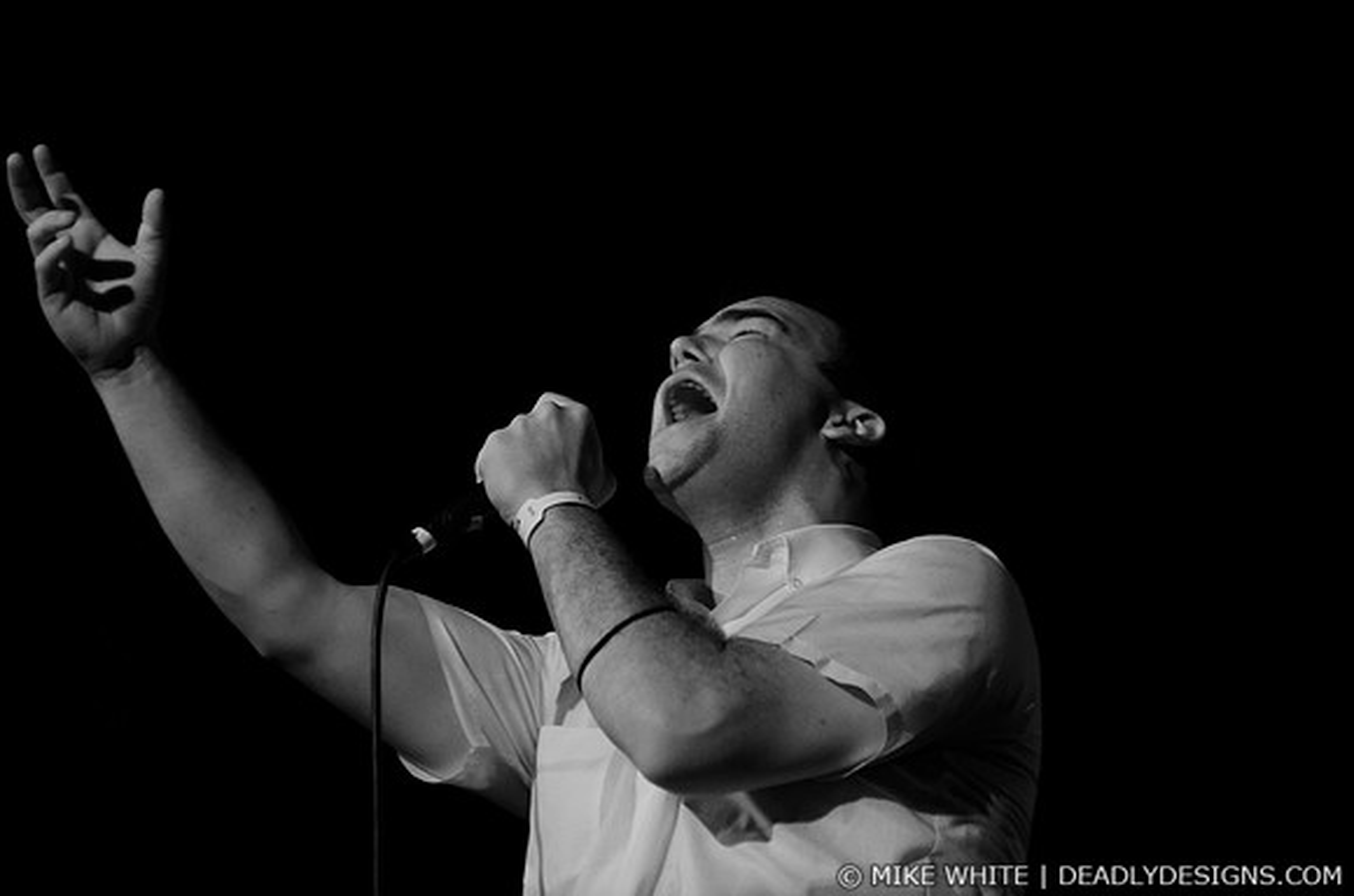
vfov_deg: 13.0
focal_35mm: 105
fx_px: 3940
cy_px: 448
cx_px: 677
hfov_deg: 19.5
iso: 1600
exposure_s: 1/100
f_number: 2.8
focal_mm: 70
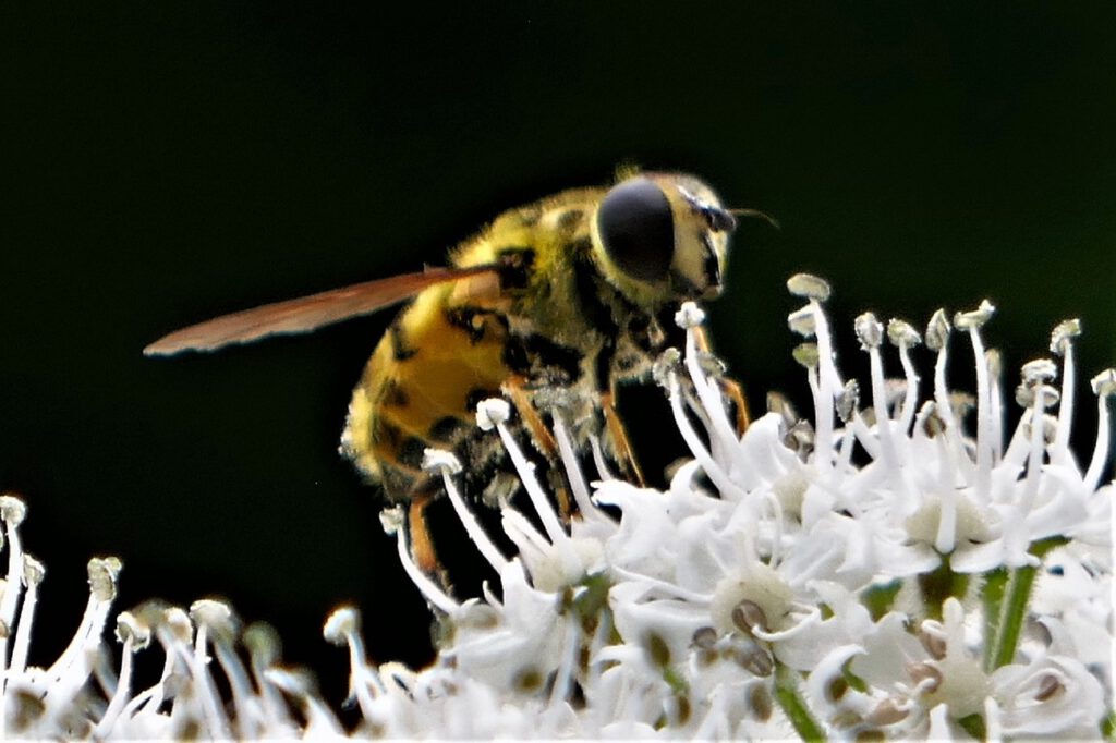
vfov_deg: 5.5
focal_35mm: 250
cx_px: 558
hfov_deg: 8.2
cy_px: 372
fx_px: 7747
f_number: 6.3
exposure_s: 1/250
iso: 125
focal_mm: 91
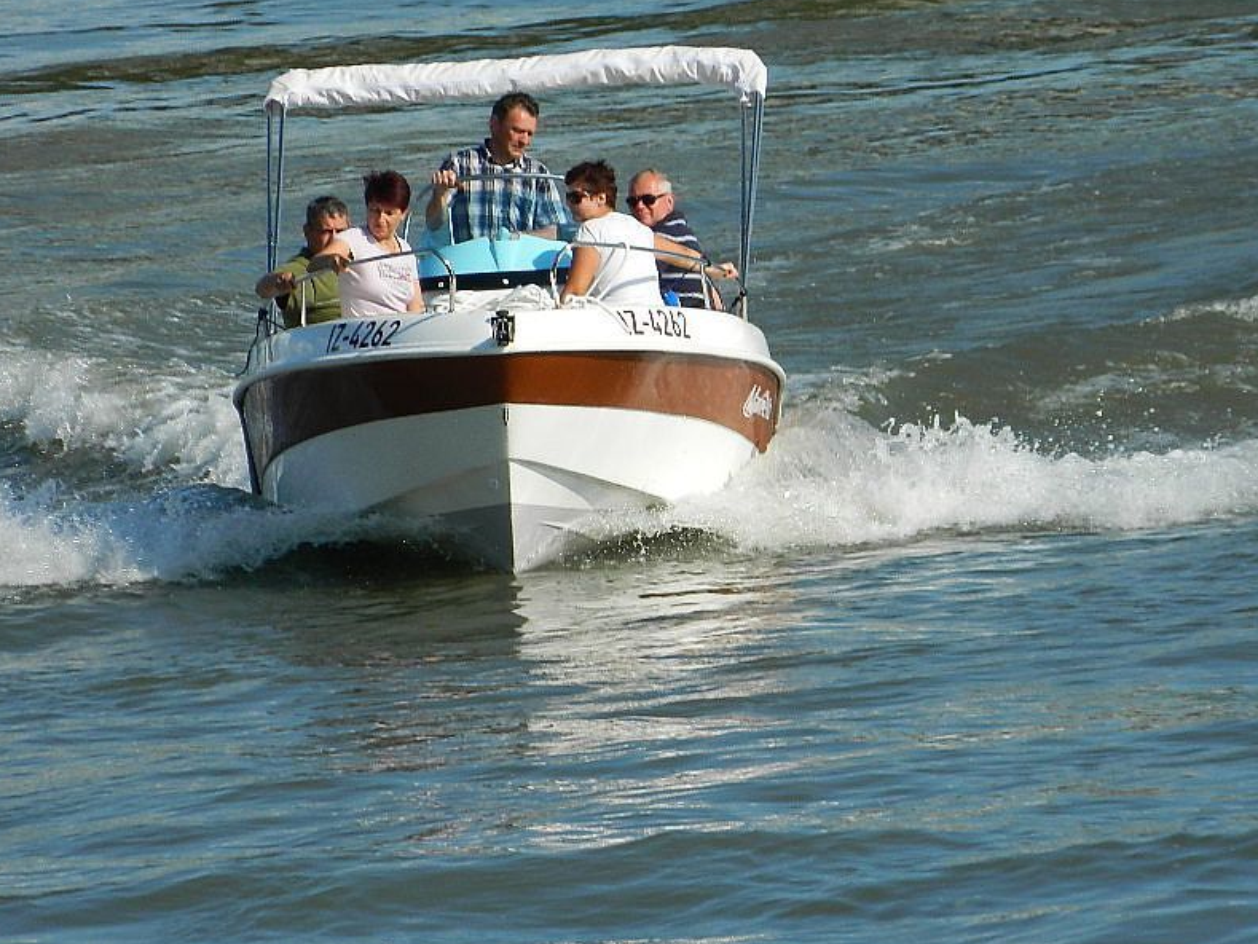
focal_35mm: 681
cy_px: 502
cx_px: 547
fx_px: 24752
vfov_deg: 2.2
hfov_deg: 2.9
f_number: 5.8
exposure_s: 1/500
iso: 80
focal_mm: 94.5
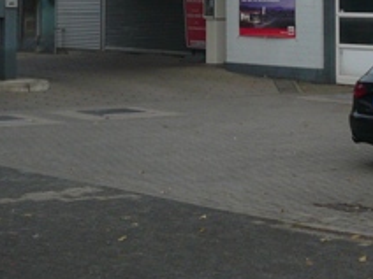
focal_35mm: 127
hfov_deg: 15.5
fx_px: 1368
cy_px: -133
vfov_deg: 11.2
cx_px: 165
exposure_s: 1/1000
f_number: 3.3
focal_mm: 6.9
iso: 100
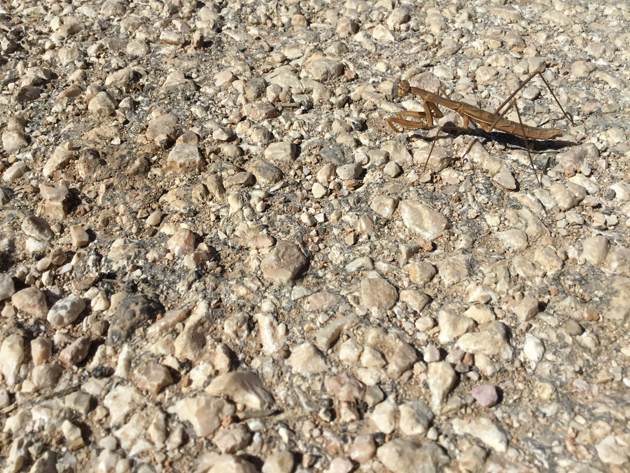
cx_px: 315
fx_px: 564
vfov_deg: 45.4
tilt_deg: -53.0
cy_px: 236
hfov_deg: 58.4
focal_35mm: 31
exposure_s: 1/3401
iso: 25
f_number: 2.4
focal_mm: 3.3
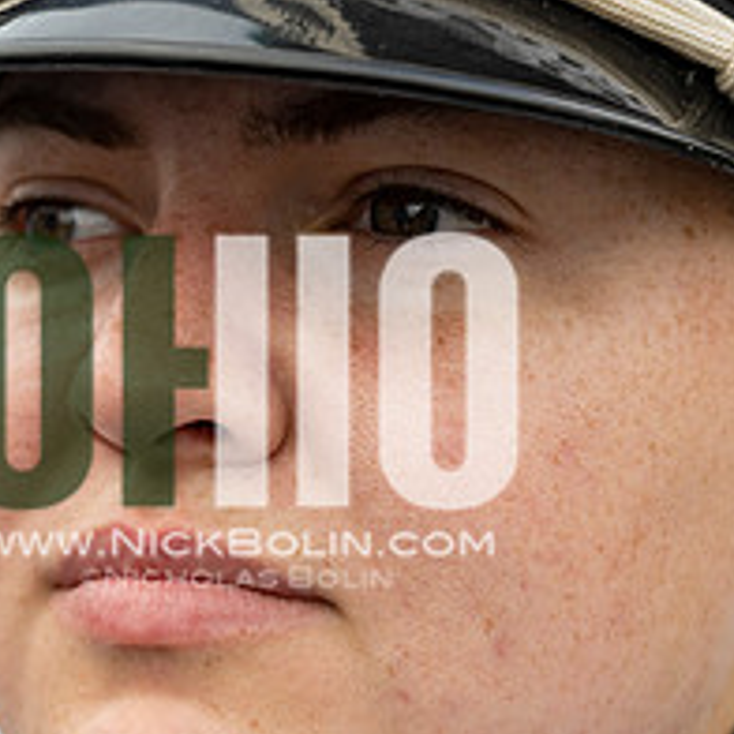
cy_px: 410
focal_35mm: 103
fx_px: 2471
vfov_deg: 16.9
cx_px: 236
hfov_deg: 16.9
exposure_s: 1/800
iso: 400
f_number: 4
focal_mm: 41
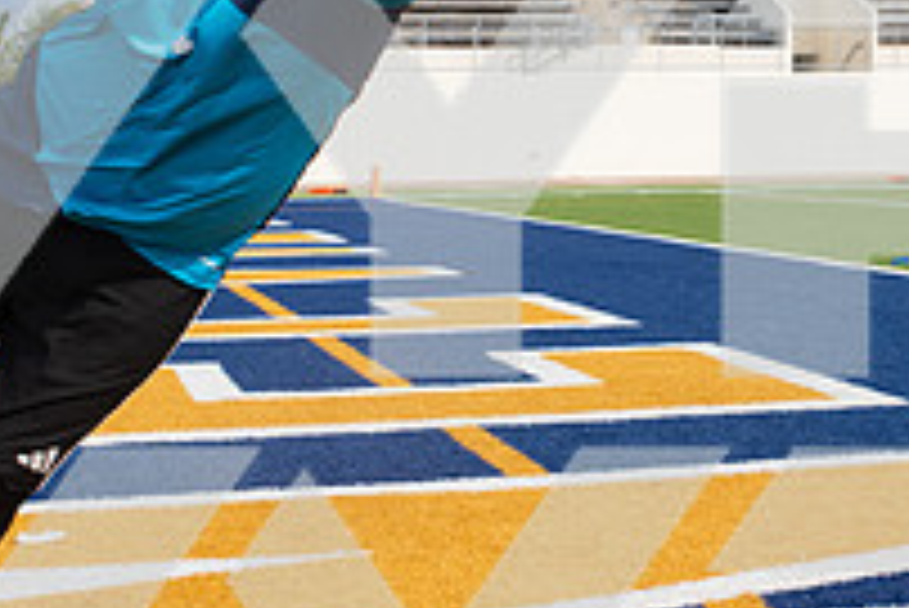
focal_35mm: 92
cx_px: 634
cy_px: 142
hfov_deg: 22.0
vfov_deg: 14.8
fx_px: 2325
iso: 100
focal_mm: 32
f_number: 7.1
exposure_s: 1/400
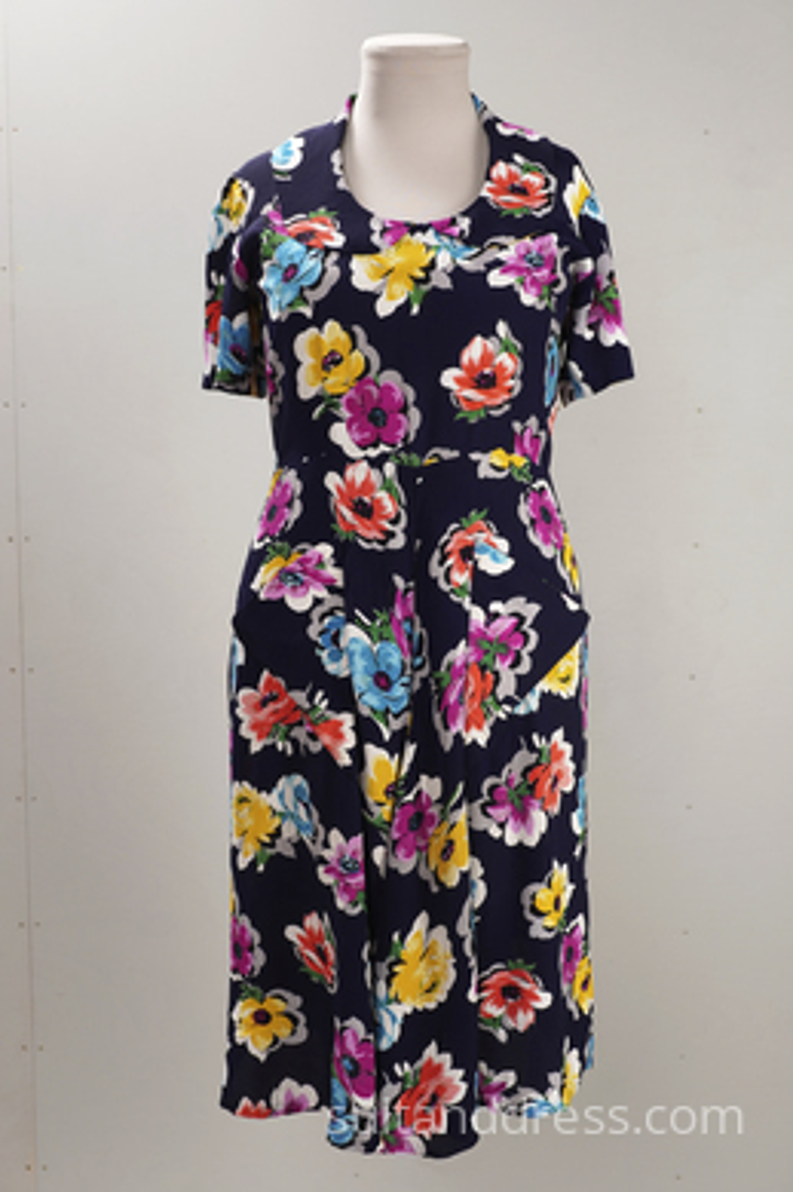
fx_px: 1587
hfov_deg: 28.1
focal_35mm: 48
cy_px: 596
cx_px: 396
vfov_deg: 41.1
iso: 320
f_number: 8
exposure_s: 1/25
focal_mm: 32
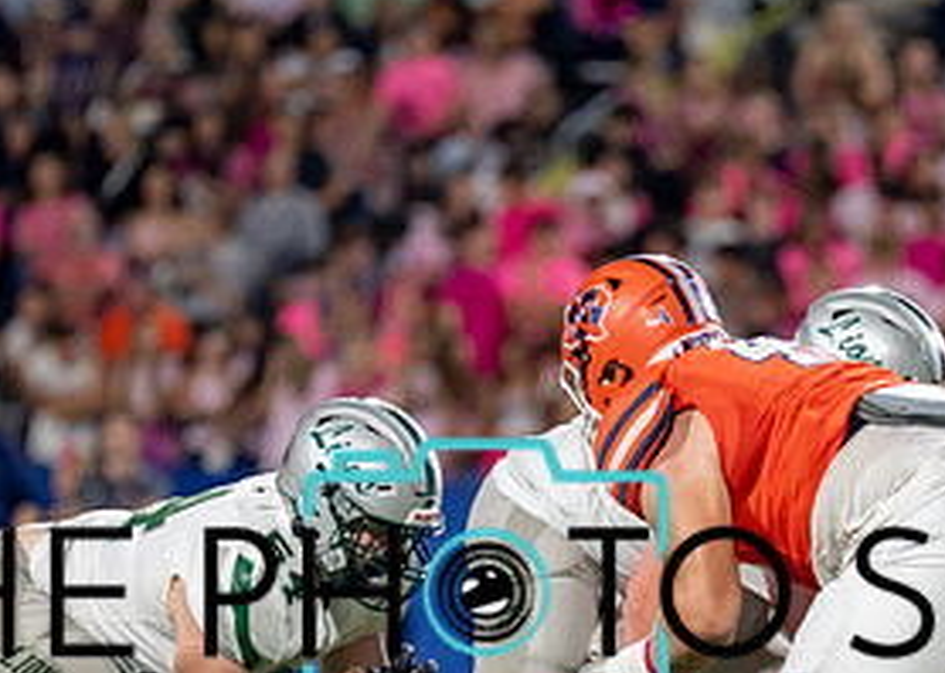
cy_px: 648
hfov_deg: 3.6
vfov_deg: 2.6
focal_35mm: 562
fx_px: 15069
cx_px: 582
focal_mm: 200
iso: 1600
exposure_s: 1/1250
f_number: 2.8
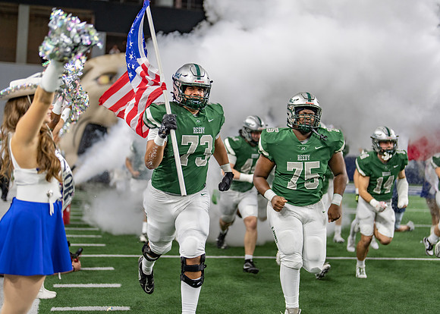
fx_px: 655
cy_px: 157
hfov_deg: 37.2
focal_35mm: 52
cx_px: 220
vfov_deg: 27.0
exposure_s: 1/1250
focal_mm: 50
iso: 500
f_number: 1.2
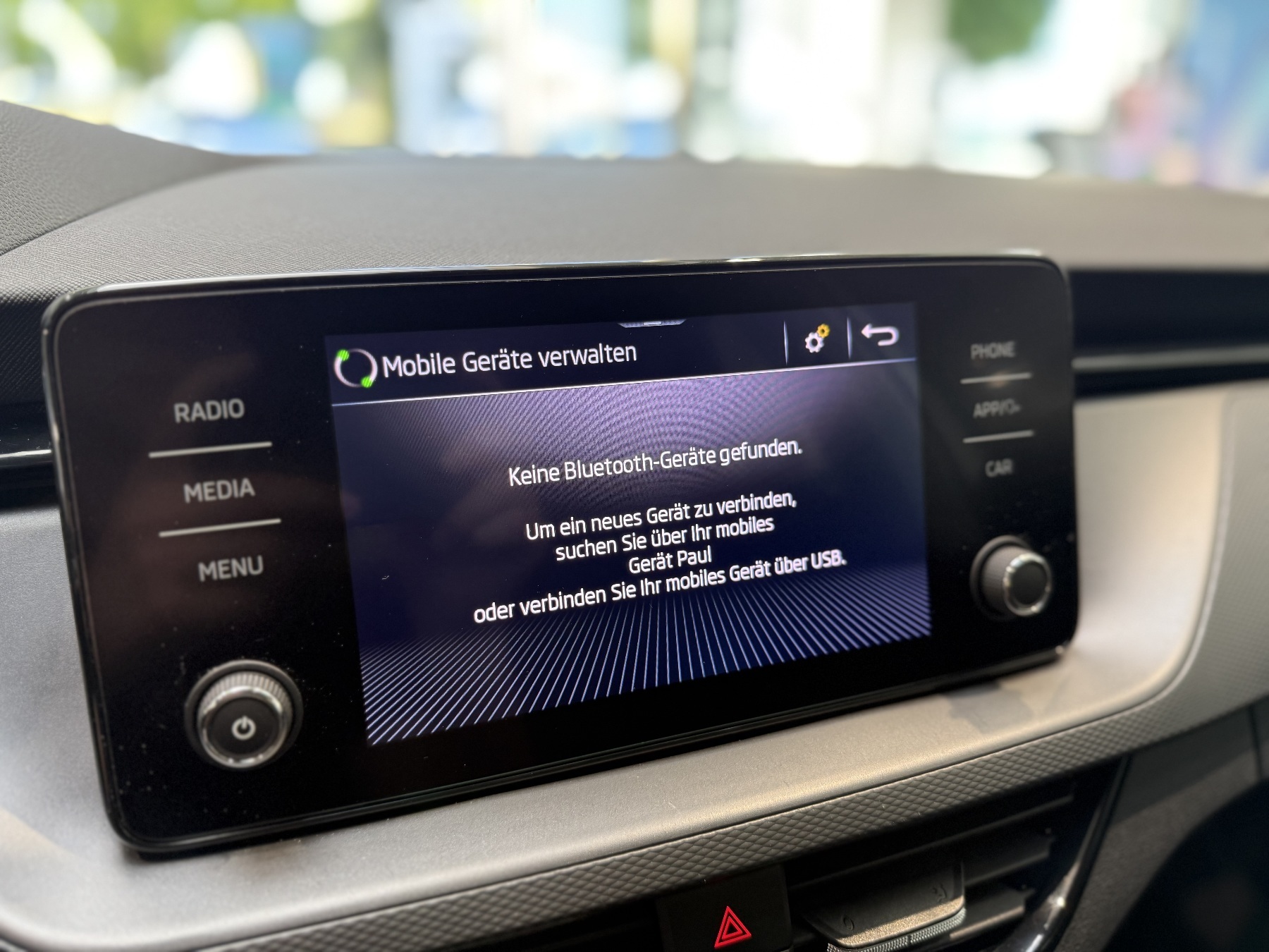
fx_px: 880
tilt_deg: -17.6
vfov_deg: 56.8
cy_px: 476
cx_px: 634
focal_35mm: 24
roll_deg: -0.9
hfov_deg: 71.6
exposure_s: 1/50
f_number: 1.78
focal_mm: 6.76
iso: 125
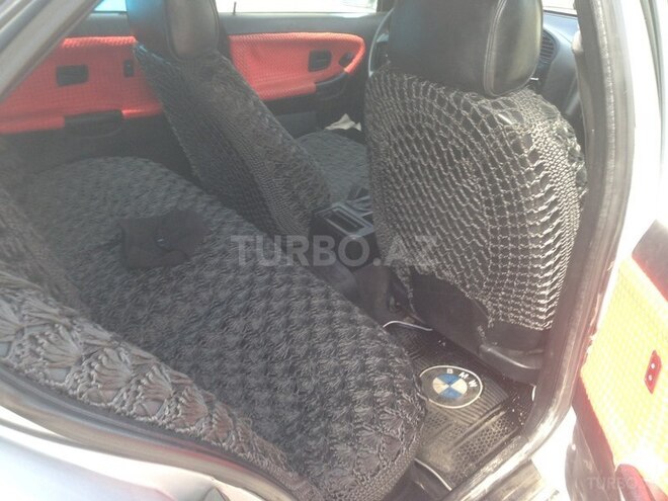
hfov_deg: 55.4
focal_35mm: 33
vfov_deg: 42.9
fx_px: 637
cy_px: 250
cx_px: 334
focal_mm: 4.12
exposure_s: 1/120
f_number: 2.4
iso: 64
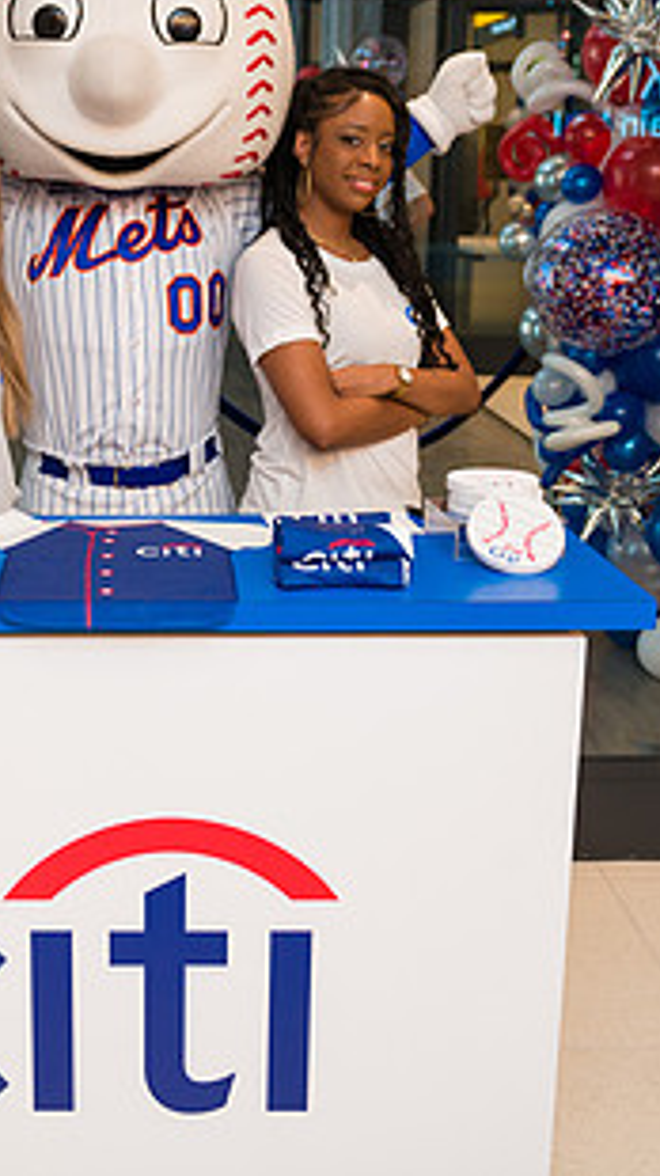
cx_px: 91
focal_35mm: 47
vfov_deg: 43.4
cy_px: 448
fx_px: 1465
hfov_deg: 24.8
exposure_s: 1/160
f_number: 4
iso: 400
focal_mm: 24
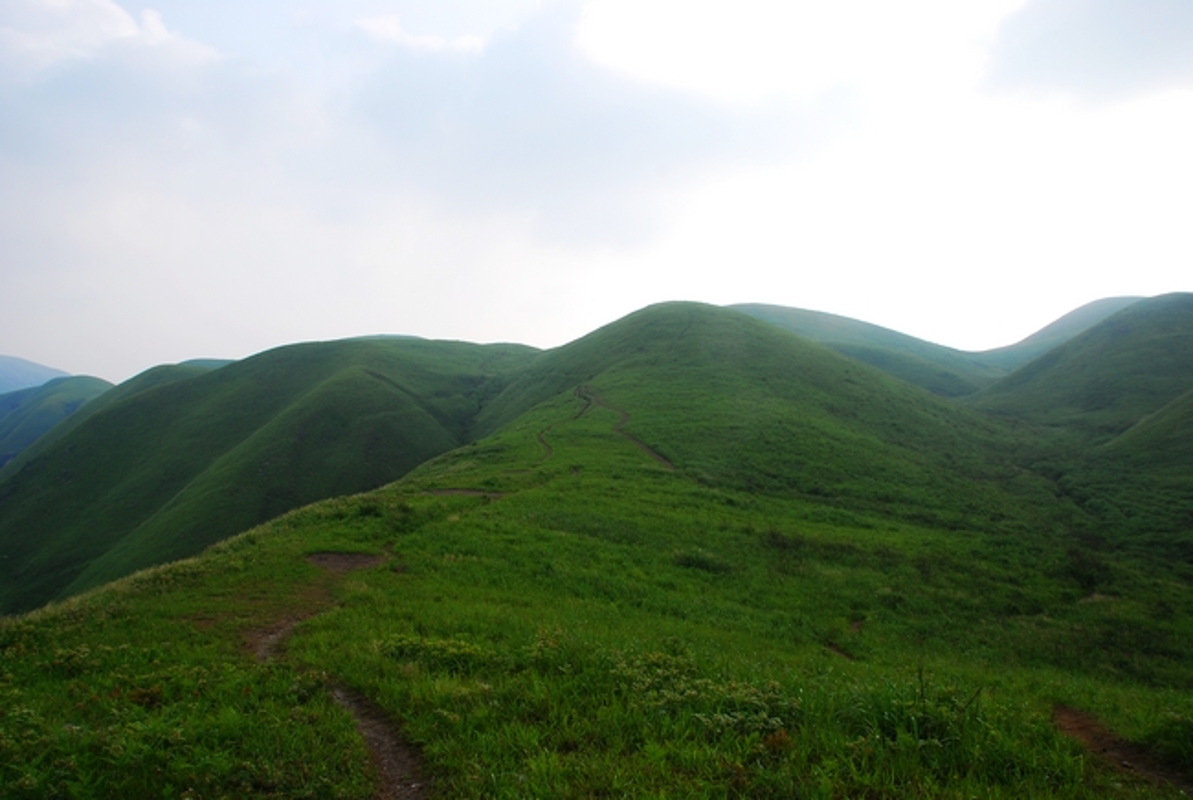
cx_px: 596
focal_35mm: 27
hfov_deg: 67.3
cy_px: 400
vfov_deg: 48.1
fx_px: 896
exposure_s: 1/80
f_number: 13
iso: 100
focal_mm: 18
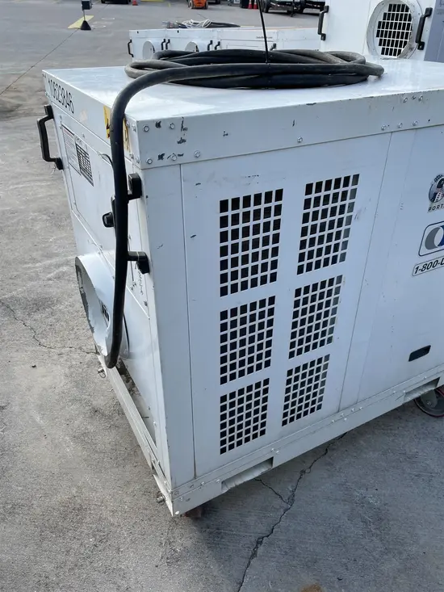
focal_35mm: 26
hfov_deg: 53.1
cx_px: 222
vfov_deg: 67.3
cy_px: 296
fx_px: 445
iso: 50
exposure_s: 1/1182
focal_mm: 4.2
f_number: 1.6
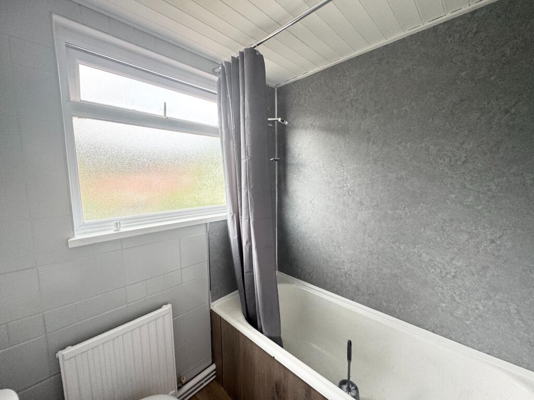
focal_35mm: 14
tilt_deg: -7.1
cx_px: 267
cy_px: 200
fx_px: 216
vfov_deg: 85.7
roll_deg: +1.3
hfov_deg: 102.1
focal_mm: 2.22
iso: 80
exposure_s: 1/99
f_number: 2.2
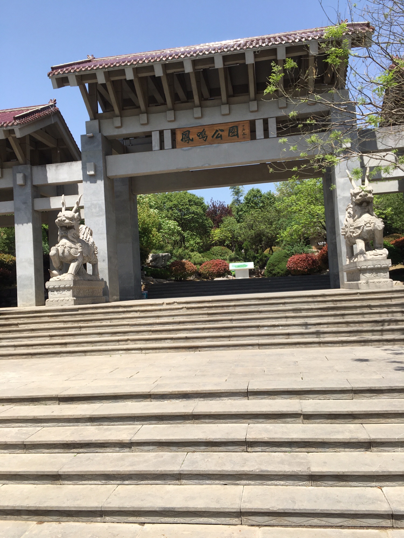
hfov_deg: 48.2
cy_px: 269
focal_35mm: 29
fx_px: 451
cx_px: 202
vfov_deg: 61.7
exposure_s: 1/1131
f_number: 2.2
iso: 25
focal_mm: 4.15
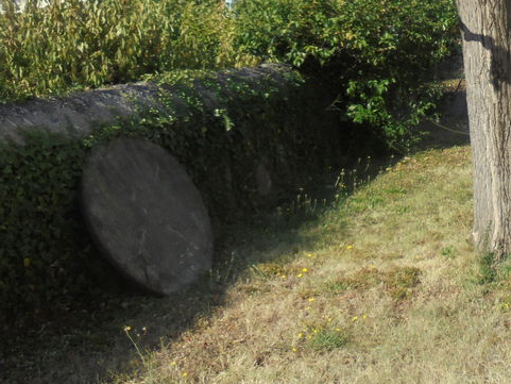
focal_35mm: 54
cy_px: 79
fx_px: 797
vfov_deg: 26.6
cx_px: 505
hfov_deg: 32.8
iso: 100
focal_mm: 4.6
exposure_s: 1/640
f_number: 3.5
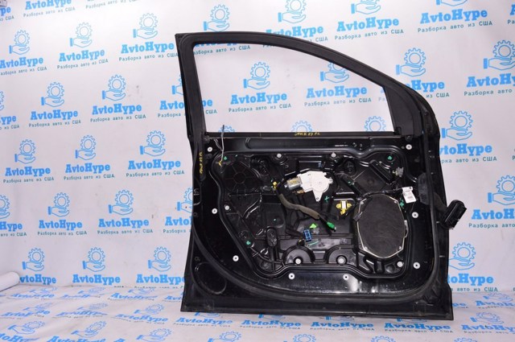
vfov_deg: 47.8
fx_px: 386
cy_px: 171
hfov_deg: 67.4
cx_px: 258
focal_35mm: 27
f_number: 8
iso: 1600
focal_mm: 18
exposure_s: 1/160
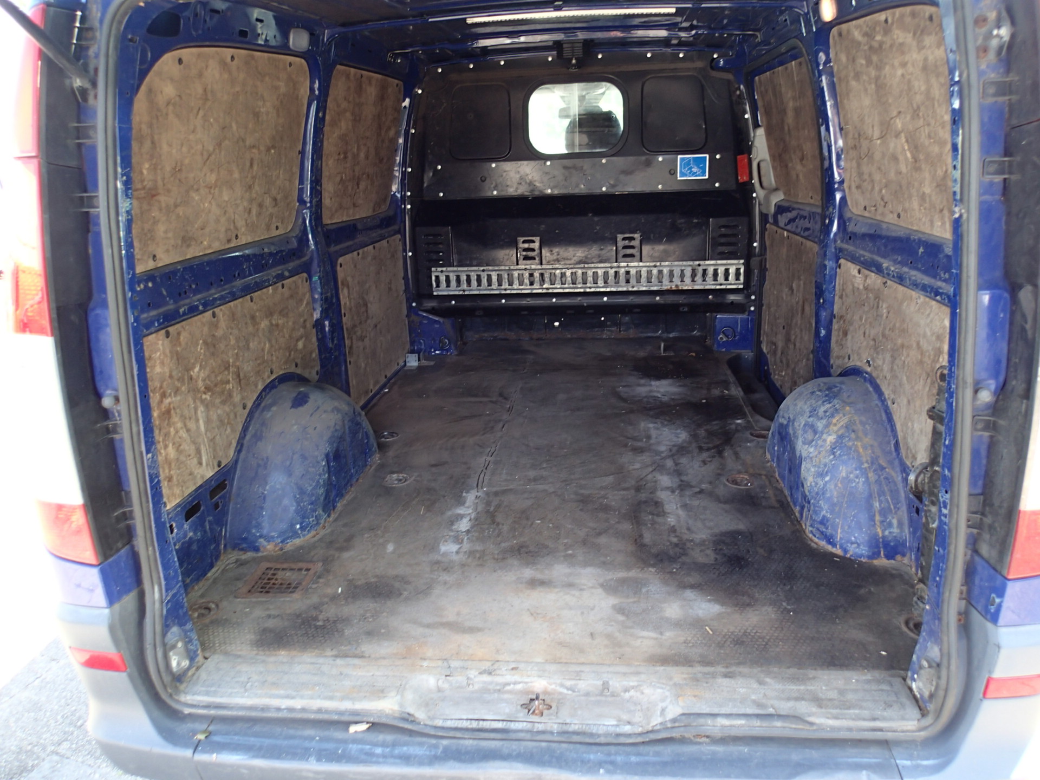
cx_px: 520
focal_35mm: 25
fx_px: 751
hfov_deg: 69.4
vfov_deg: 54.9
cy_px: 390
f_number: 2
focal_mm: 4.5
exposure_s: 1/100
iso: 100
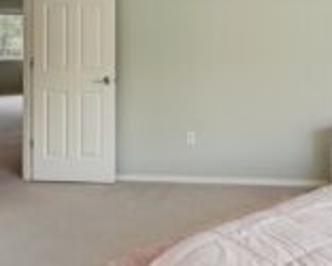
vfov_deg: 35.0
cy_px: 41
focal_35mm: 41
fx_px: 403
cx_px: 272
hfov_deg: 42.5
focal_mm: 17
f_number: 8
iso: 400
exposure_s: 1/90
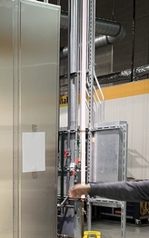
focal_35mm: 63
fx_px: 409
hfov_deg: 19.2
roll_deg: +1.2
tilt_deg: -6.5
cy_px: 198
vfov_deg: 31.4
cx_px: -42
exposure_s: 1/60
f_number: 1.6
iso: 160
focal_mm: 5.1
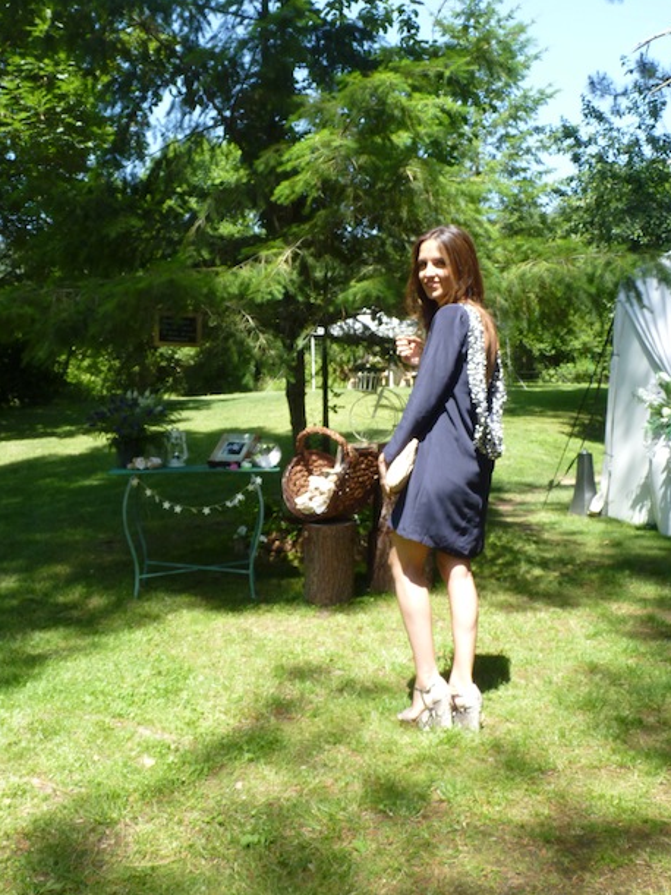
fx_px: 801
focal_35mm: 31
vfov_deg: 58.3
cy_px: 427
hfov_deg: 45.4
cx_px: 322
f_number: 4
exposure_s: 1/250
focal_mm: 5.2
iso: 160
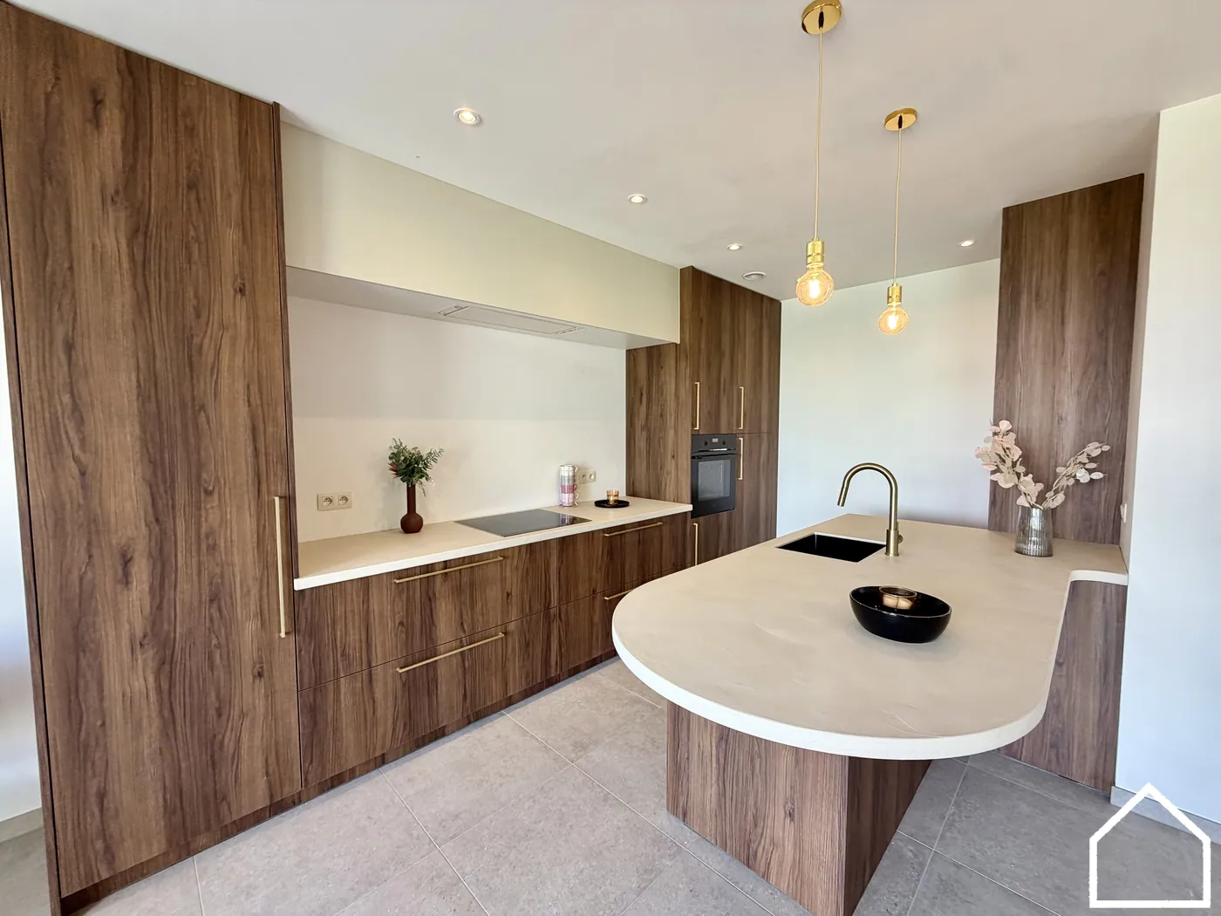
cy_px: 458
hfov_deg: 102.1
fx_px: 494
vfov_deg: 85.7
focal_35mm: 14
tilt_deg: -3.6
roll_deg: -0.3
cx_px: 610
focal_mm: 2.22
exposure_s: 1/100
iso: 125
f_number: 2.2
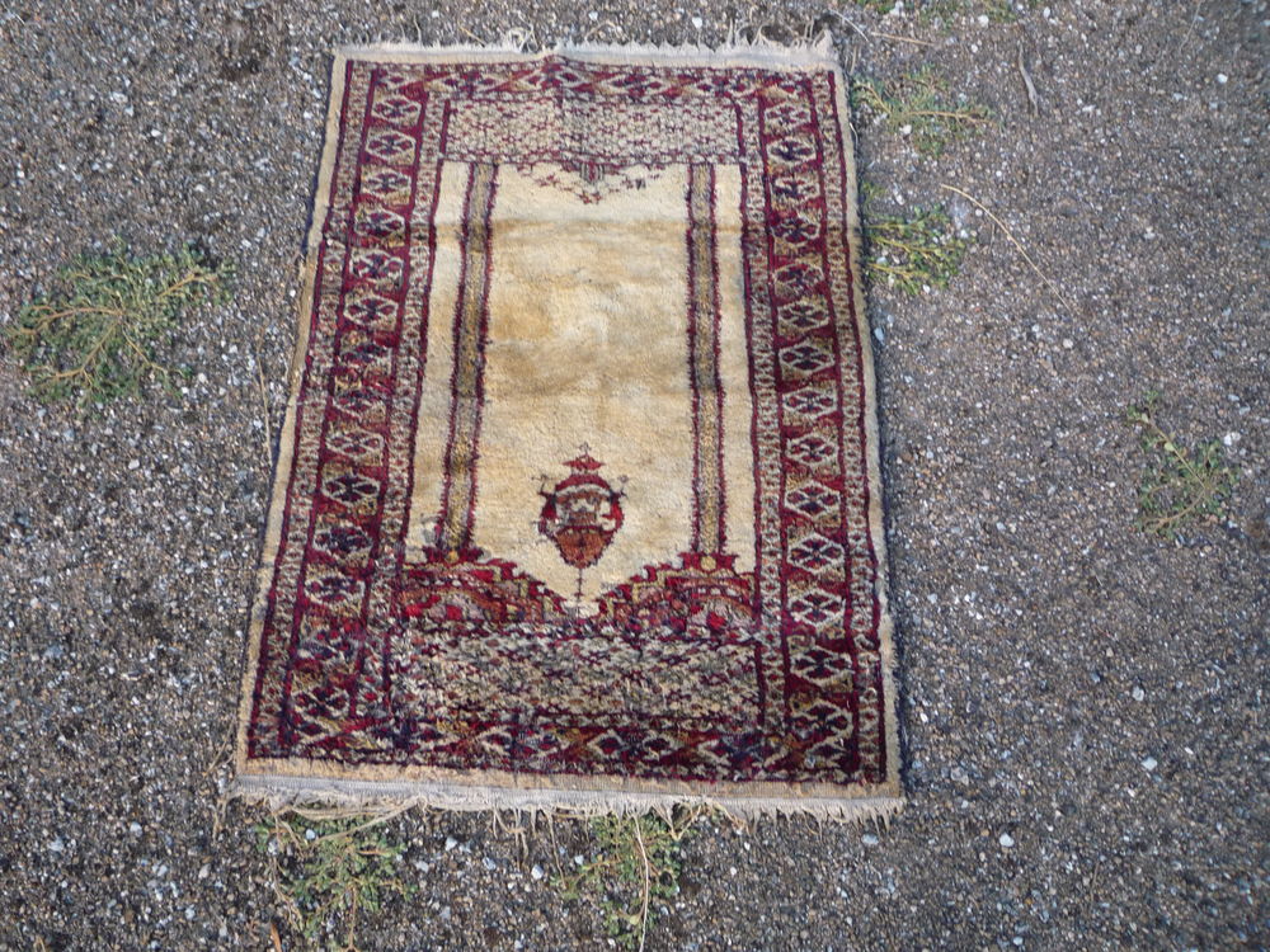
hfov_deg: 60.0
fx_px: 1101
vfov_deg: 46.8
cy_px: 476
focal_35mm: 30
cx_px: 635
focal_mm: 5.2
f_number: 3.3
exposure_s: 1/30
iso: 160
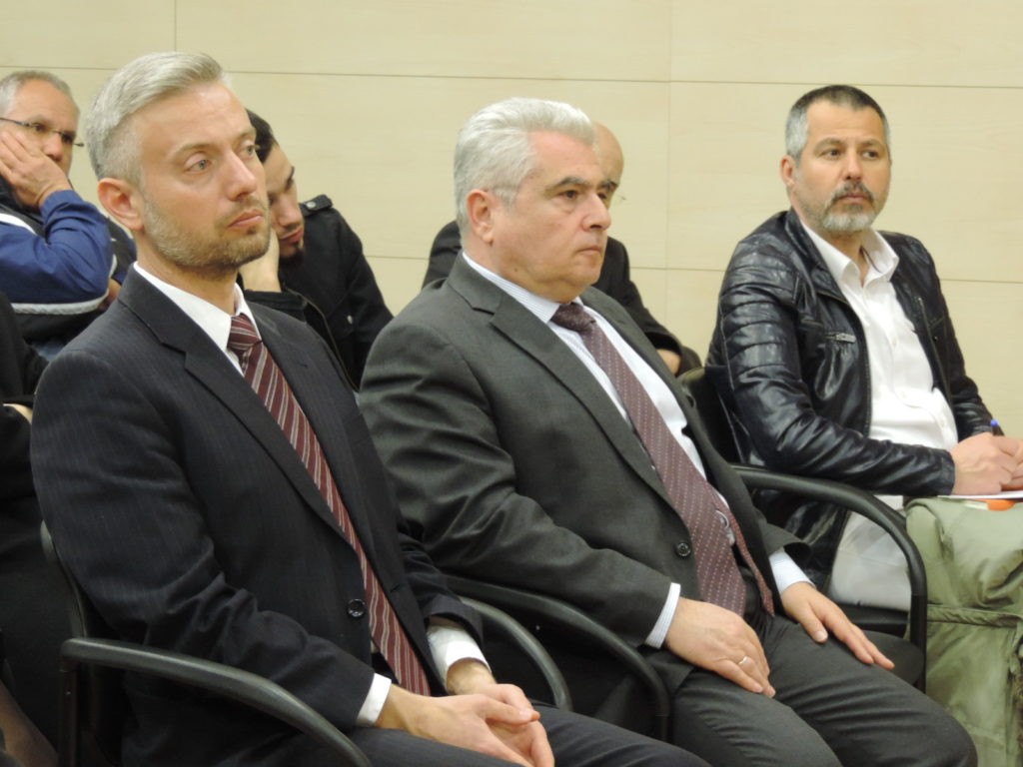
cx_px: 512
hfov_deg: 14.6
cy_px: 384
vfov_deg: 11.0
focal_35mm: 135
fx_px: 3990
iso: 800
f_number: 4.3
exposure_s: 1/15
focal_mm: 24
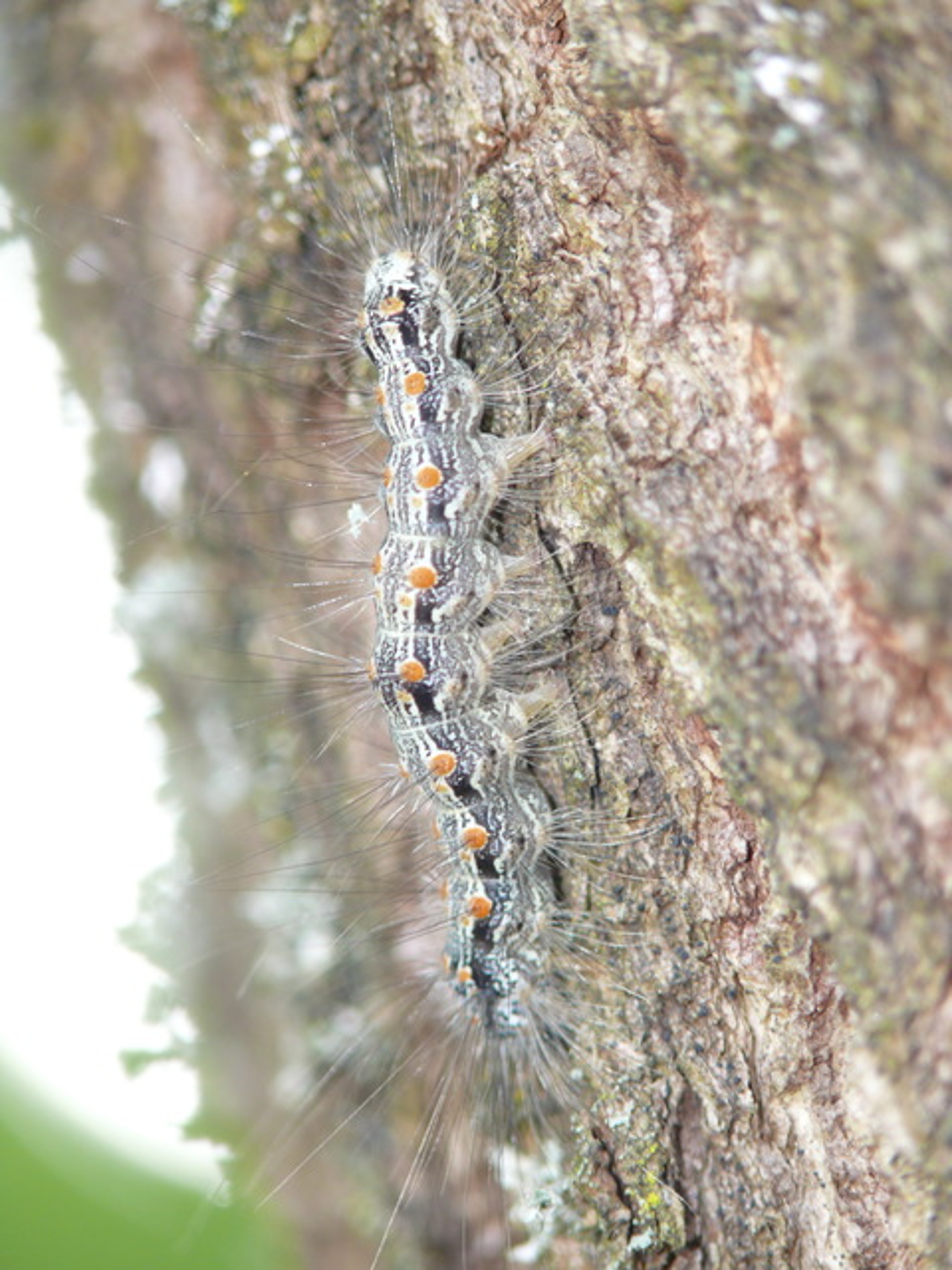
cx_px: 476
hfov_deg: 4.5
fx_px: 12101
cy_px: 635
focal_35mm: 330
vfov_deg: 6.0
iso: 100
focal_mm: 69.9
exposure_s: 1/40
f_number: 3.6
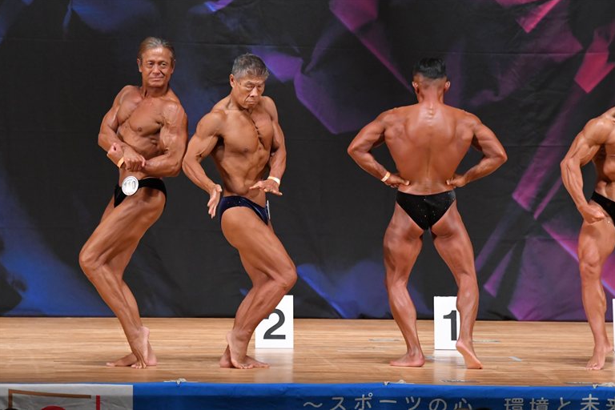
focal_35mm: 242
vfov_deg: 5.7
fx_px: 4134
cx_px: 306
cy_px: 204
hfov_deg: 8.5
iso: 5000
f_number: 5.6
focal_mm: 160
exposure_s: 1/400
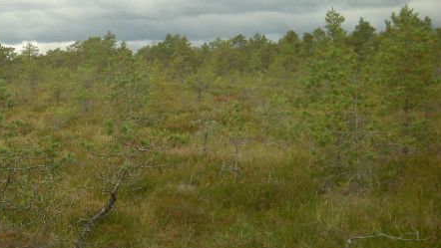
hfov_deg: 29.4
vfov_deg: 17.5
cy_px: 100
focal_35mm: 69
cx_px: 54
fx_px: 807
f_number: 5.7
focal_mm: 5.7
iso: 64
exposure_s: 1/134
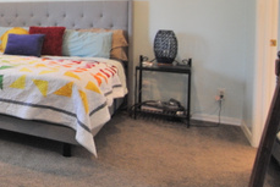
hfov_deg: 36.7
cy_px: 24
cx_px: -49
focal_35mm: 42
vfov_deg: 30.7
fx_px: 327
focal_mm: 10
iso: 400
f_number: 3.5
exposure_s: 1/60
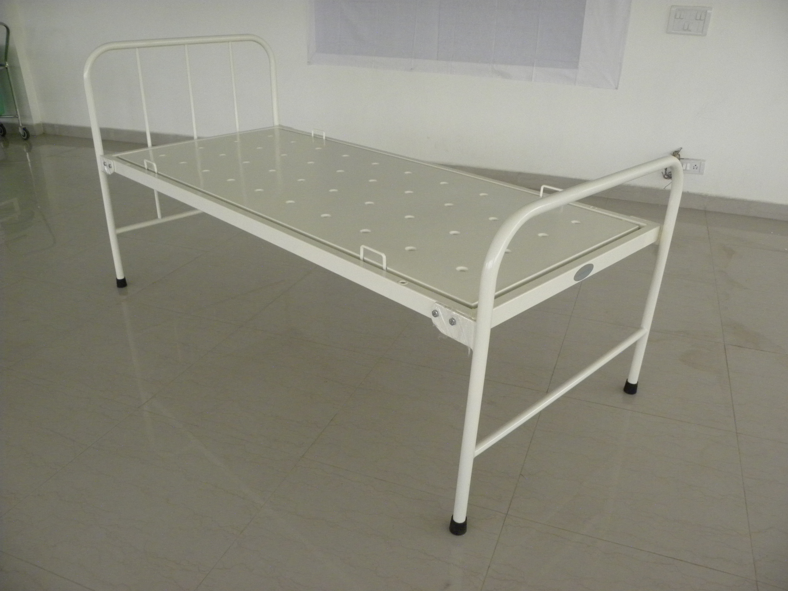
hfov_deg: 61.7
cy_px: 296
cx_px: 394
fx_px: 660
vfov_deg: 48.2
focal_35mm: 29
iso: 400
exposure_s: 1/81
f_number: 2.8
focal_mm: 5.2
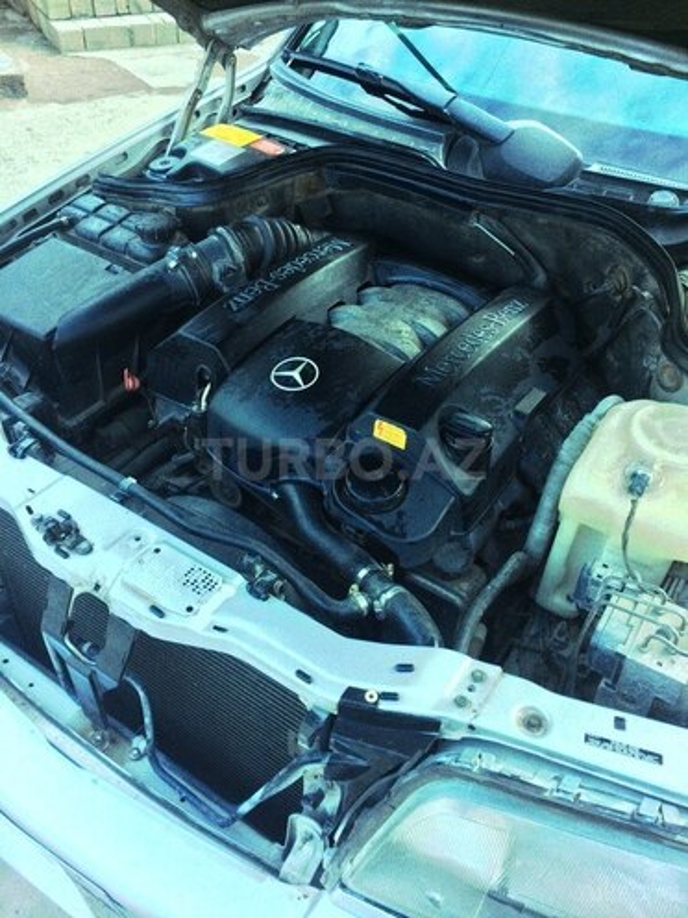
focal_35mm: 29
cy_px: 459
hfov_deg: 48.2
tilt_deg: -43.0
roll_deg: -0.1
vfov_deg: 61.7
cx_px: 344
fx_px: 769
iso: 32
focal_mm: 4.15
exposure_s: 1/50
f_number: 2.2
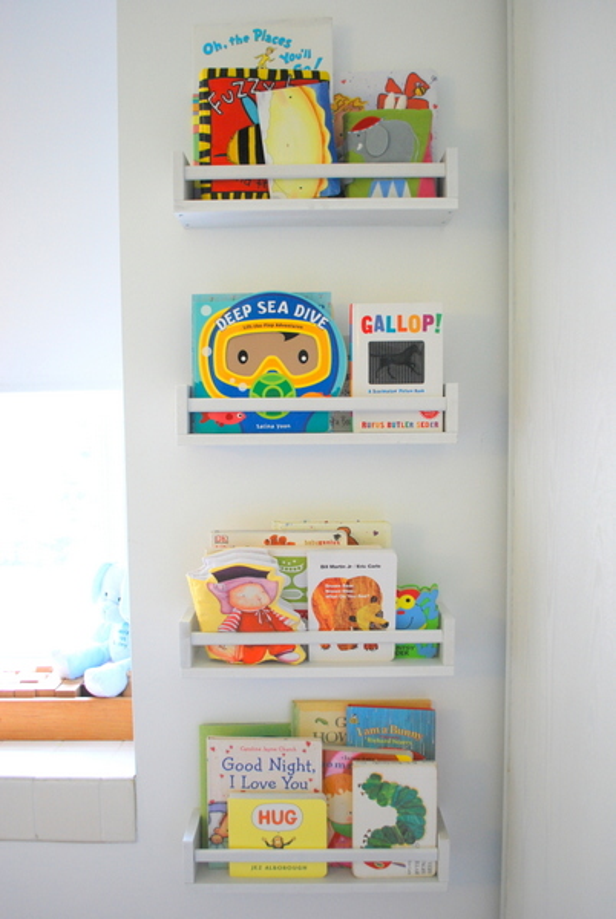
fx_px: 767
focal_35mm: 30
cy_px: 460
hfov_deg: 43.7
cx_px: 308
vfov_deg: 61.9
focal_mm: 20
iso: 360
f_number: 3.8
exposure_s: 1/30
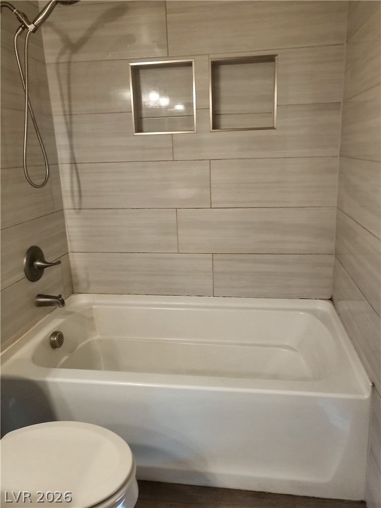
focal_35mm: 26
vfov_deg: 67.3
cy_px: 254
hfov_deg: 53.1
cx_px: 190
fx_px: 382
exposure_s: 1/60
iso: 200
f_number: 1.8
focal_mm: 4.25
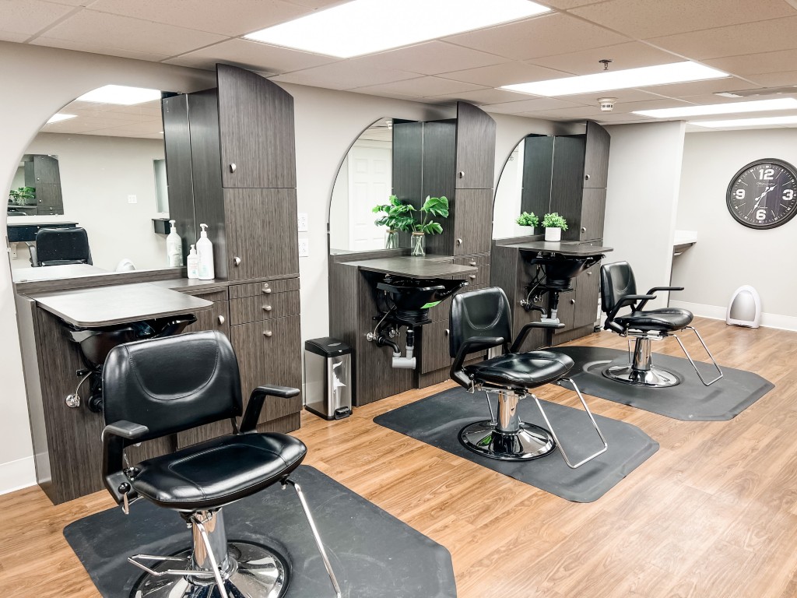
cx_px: 398
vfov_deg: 53.1
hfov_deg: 67.3
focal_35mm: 26
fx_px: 599
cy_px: 299
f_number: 1.5
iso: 64
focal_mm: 5.7
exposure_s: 1/60
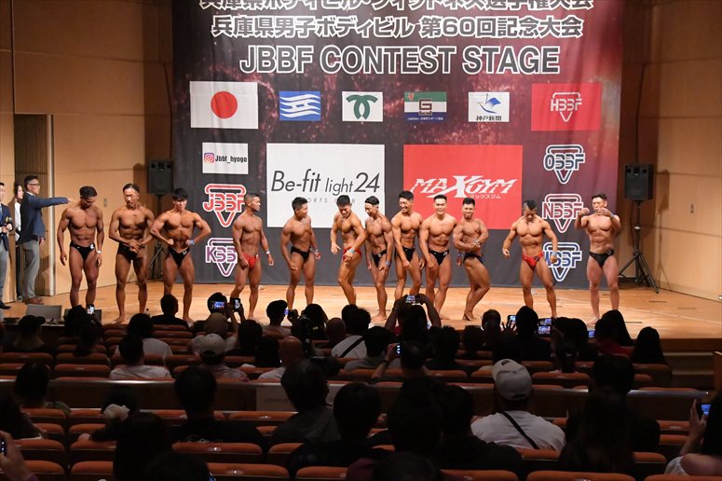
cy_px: 240
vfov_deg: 17.5
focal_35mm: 78
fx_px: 1564
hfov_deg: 26.0
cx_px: 361
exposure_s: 1/400
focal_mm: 52
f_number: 5.6
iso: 12800
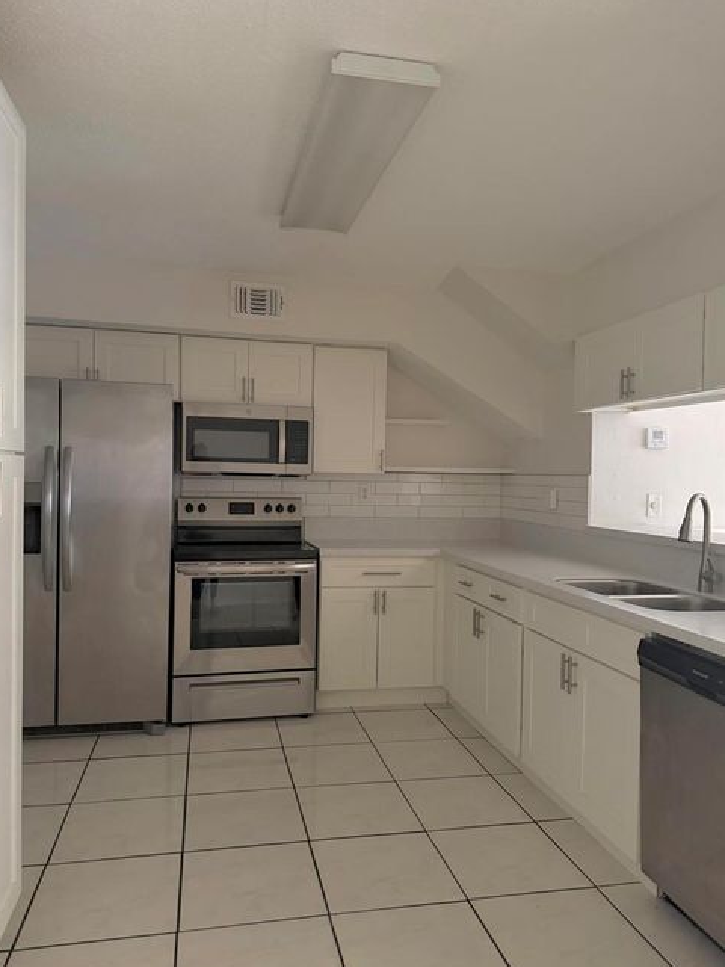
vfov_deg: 69.4
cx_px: 358
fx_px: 698
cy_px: 496
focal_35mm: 25
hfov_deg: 54.9
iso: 1000
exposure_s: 1/38
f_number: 1.78
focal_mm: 6.76
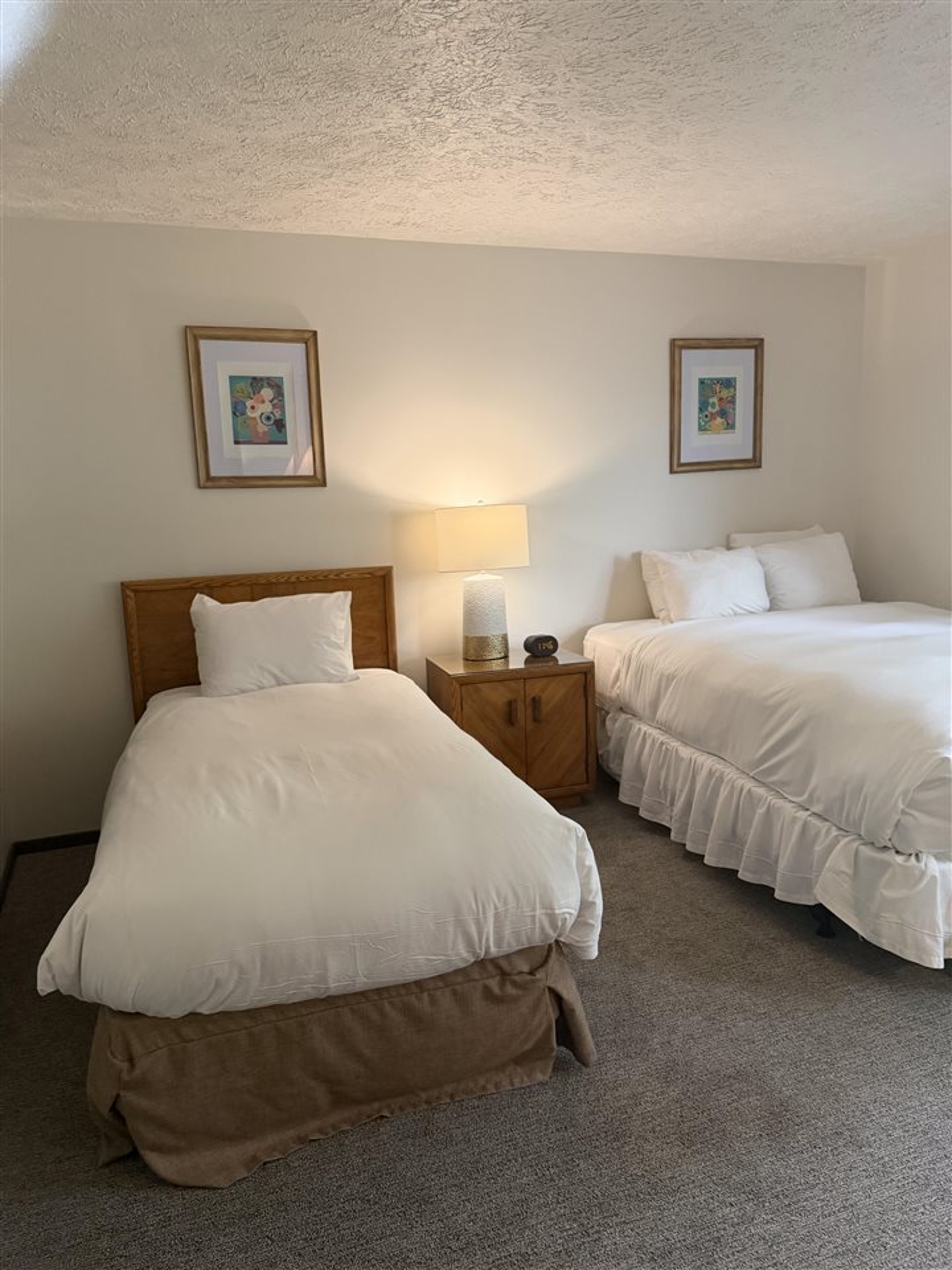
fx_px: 880
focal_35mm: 24
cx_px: 476
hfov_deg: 56.8
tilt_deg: -10.1
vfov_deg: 71.6
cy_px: 635
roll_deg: +1.4
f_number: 1.78
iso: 400
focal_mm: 6.76
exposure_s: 1/60
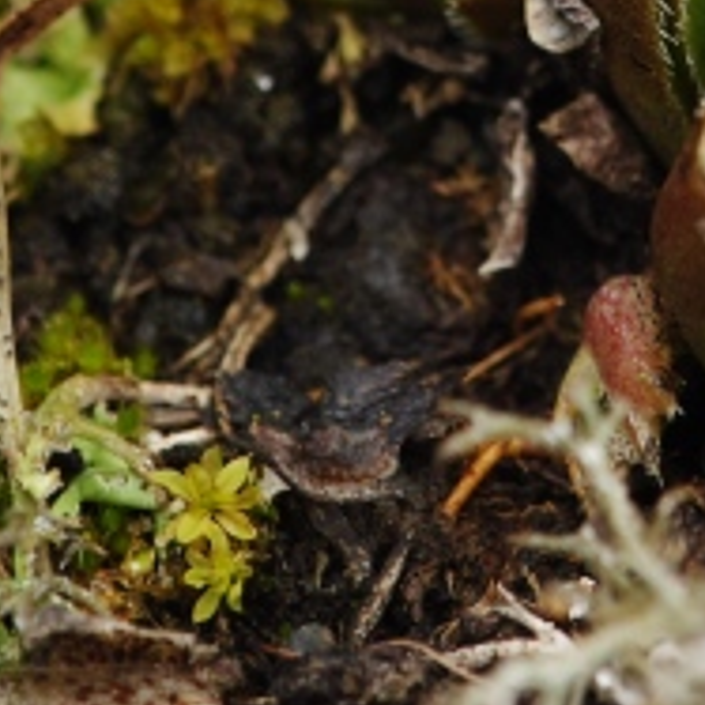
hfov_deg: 3.8
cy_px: -298
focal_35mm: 465
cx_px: 479
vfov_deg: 3.8
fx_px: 10710
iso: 400
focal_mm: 85
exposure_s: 1/50
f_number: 6.3
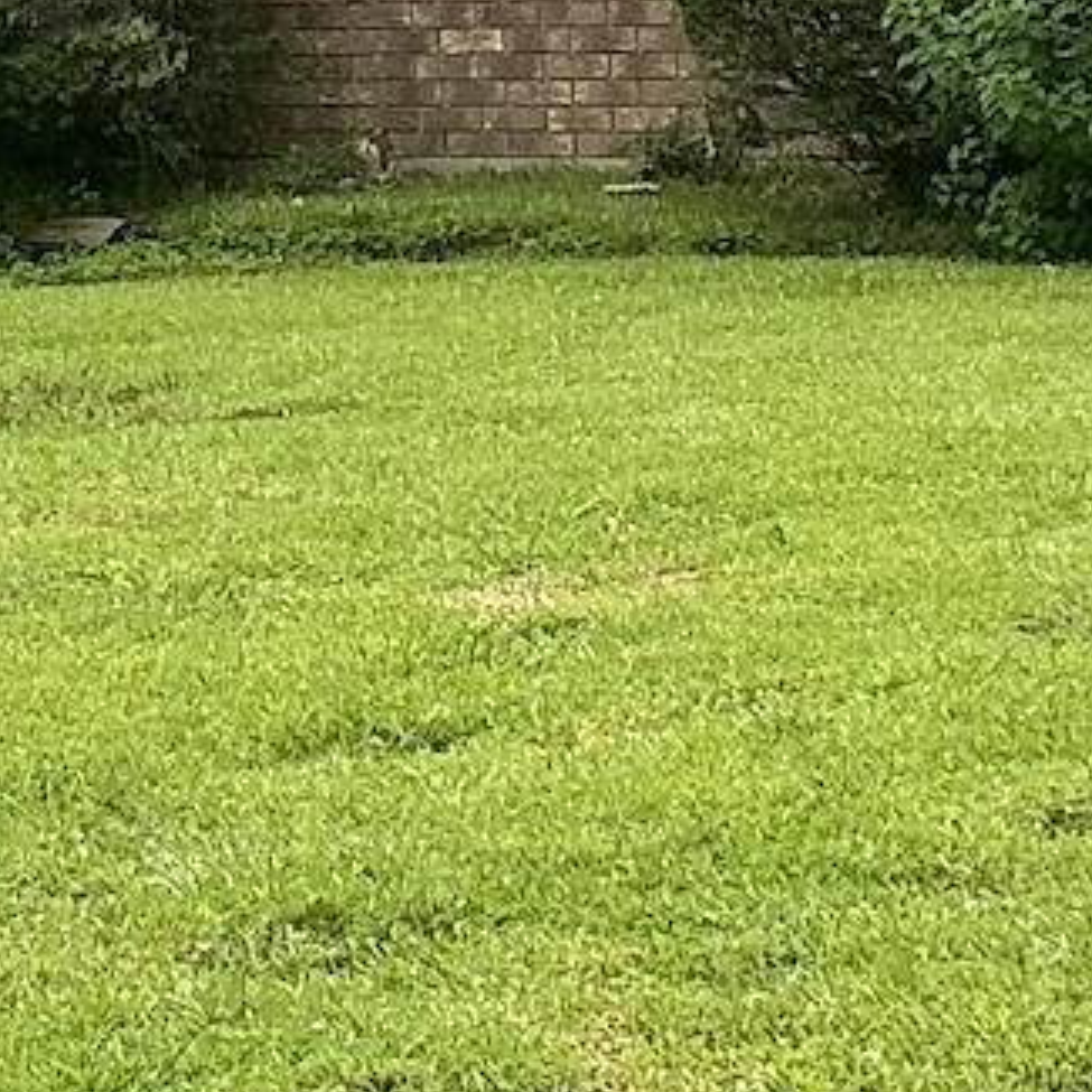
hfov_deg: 11.1
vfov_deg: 10.9
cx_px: -34
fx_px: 5568
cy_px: -312
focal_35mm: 156
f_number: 1.8
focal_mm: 3
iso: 25
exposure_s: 1/997
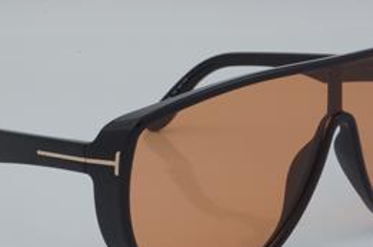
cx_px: 184
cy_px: 158
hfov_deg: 17.8
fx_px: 1189
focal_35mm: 115
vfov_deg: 11.9
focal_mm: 50
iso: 100
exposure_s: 1/4
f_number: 32
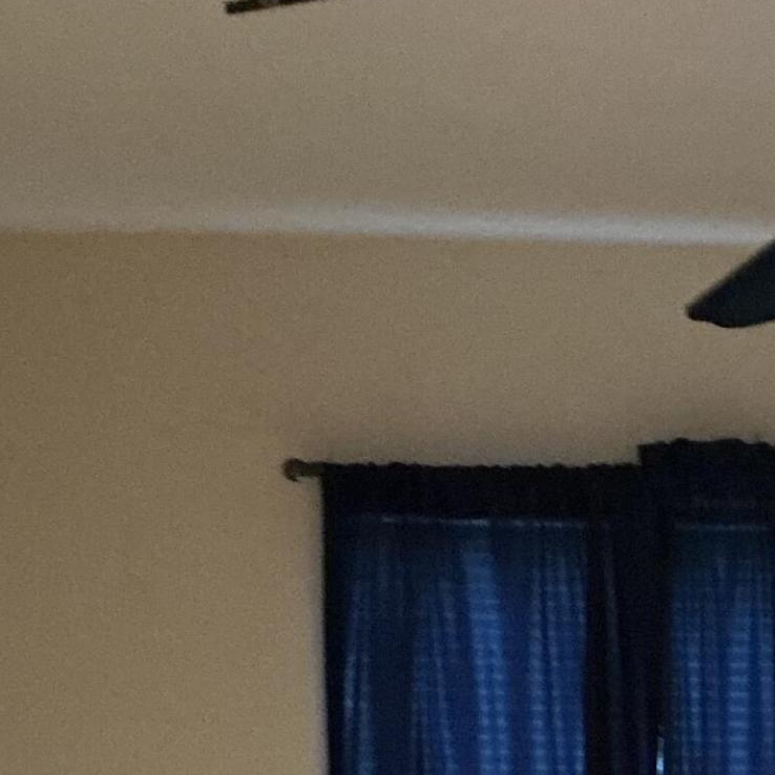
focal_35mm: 100
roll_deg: +0.3
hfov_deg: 16.2
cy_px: 986
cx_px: 1084
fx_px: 2533
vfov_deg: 16.5
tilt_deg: -4.5
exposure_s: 1/17
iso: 500
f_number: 1.8
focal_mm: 3
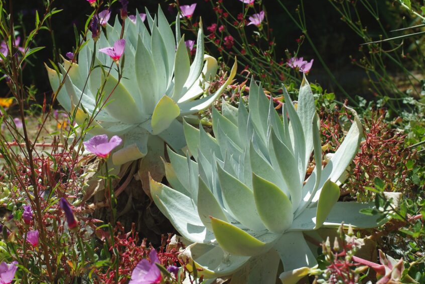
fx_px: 1076
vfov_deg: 15.1
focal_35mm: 91
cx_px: 193
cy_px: 127
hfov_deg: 22.3
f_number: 9.5
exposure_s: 1/180
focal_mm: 50
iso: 100
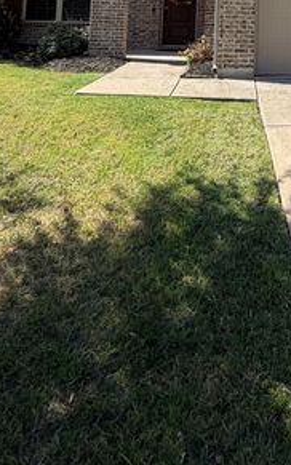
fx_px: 431
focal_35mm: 34
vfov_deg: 46.5
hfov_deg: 34.2
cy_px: -9
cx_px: 286
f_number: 2.2
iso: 25
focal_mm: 2.22
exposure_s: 1/770
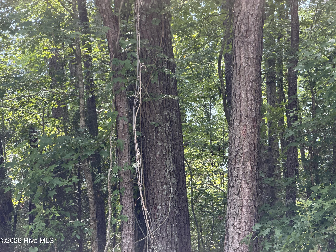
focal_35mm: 100
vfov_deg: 14.8
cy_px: 126
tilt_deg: +7.8
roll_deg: +2.3
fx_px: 971
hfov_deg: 19.6
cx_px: 168
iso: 100
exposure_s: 1/121
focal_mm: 16.89
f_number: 2.8
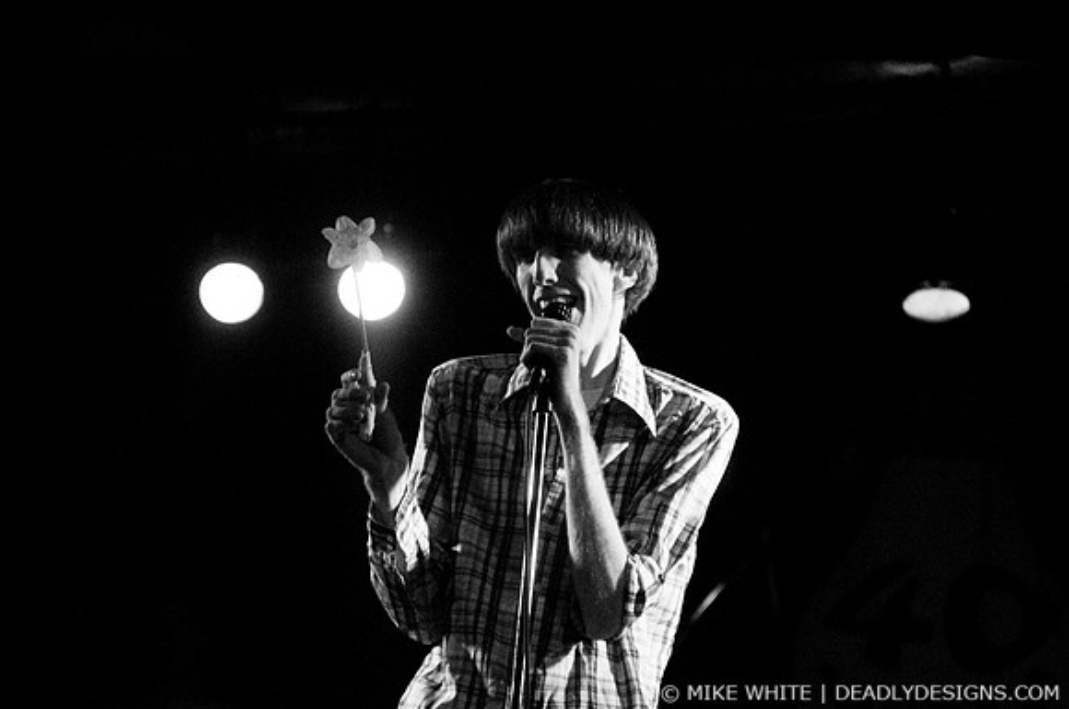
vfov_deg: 13.0
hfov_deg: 19.5
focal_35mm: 105
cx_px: 534
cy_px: 354
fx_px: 3114
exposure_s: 1/125
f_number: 2.8
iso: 1250
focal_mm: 70
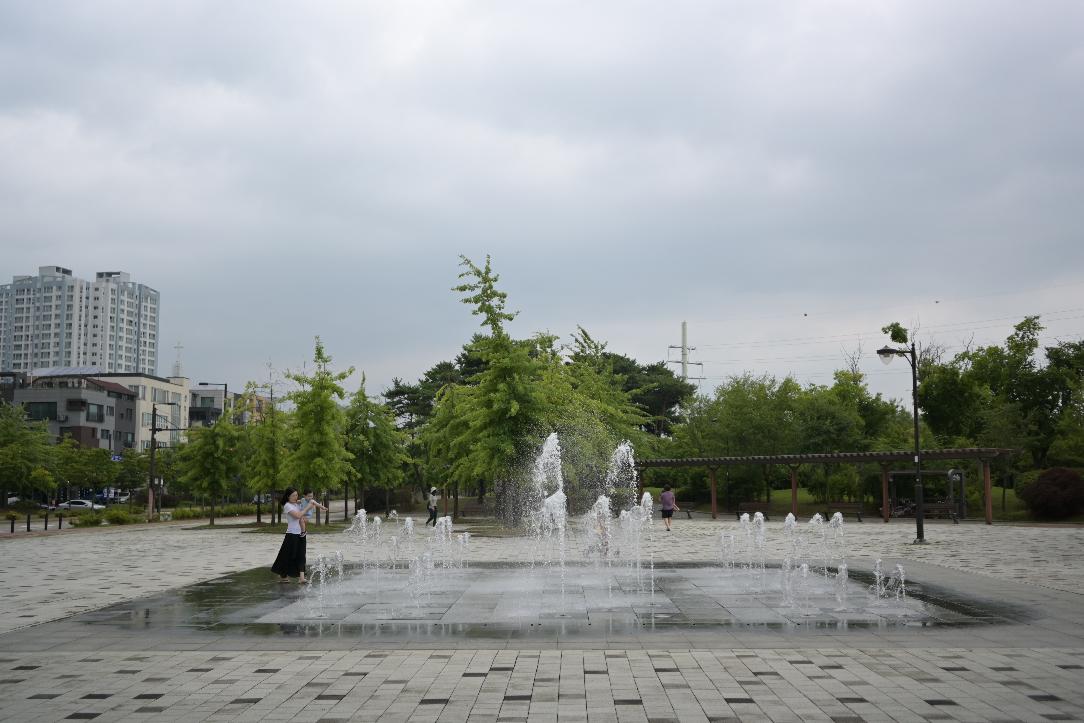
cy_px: 362
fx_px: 1084
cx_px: 542
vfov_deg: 36.9
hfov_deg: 53.1
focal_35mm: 36
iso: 100
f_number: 1.8
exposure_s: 1/4000
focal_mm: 24
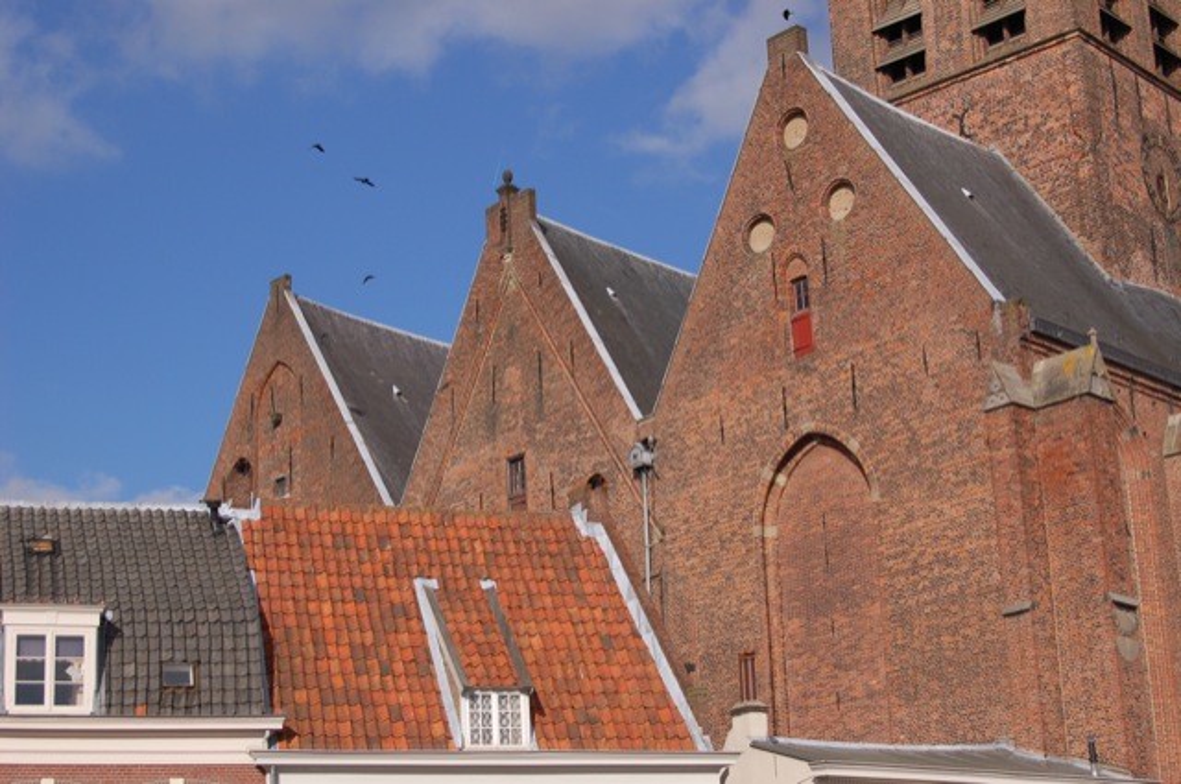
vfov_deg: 19.7
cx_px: 590
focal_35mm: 69
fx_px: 2261
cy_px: 392
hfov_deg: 29.3
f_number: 10
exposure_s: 1/400
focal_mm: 46
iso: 200
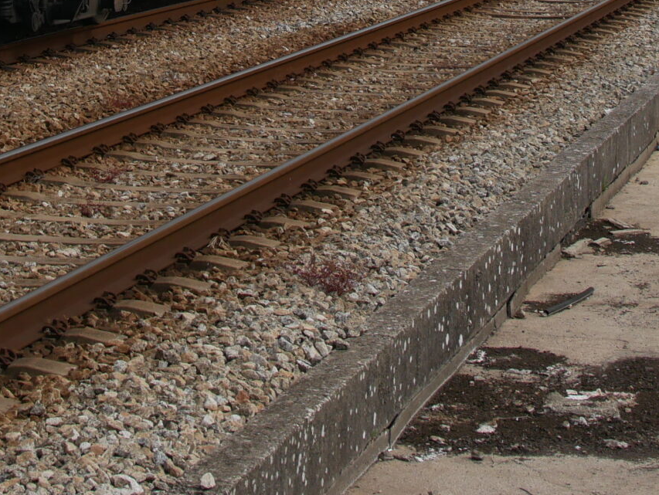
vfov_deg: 11.9
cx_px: 280
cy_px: -196
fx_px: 2286
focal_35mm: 120
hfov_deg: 16.4
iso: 200
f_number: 5
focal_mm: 20
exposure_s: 1/1300
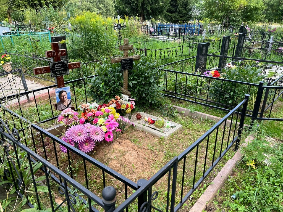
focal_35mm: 26
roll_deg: +0.3
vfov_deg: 53.1
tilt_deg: -20.3
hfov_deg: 67.3
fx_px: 213
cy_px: 106
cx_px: 142
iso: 50
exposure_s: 1/342
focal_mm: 5.7
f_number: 1.5
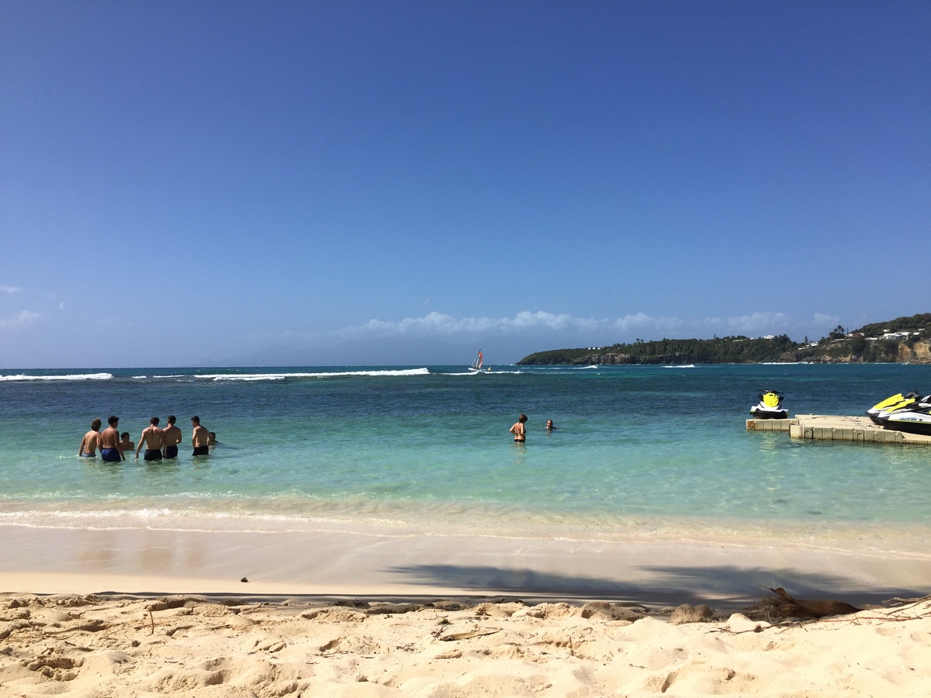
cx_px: 466
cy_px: 349
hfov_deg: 61.7
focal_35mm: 29
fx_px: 780
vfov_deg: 48.2
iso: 32
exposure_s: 1/3597
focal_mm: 4.15
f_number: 2.2
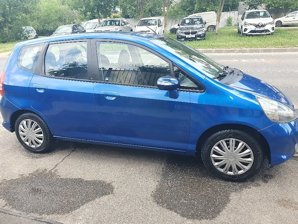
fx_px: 224
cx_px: 149
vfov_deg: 53.1
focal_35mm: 26
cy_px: 112
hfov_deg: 67.3
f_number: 2.4
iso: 50
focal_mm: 4.32
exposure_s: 1/141
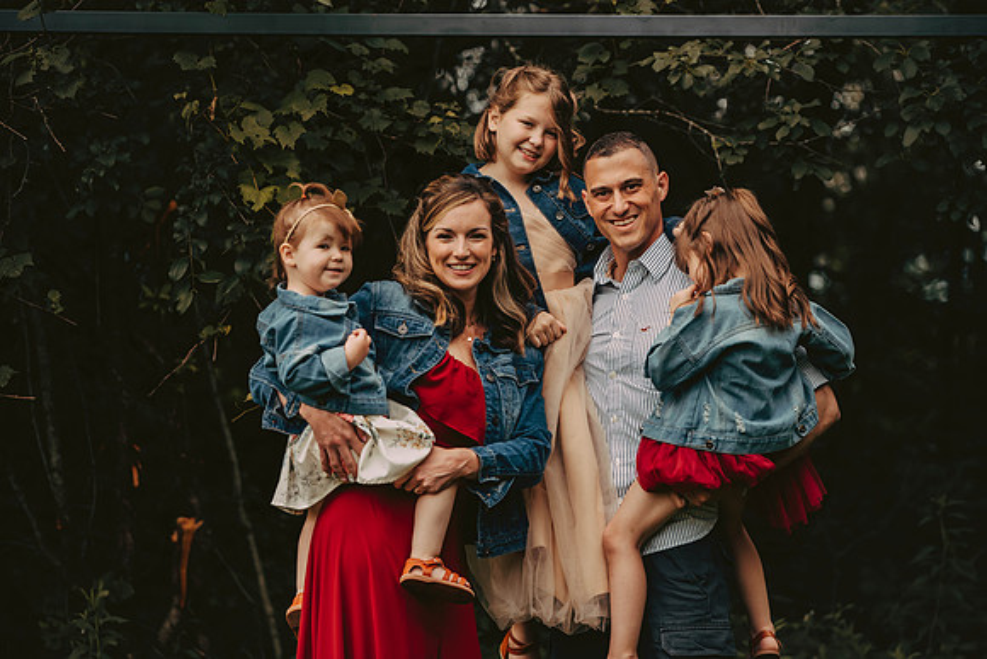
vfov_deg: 10.8
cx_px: 494
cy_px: 330
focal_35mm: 127
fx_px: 3492
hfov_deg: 16.1
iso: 640
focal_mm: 125
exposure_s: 1/1600
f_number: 2.8
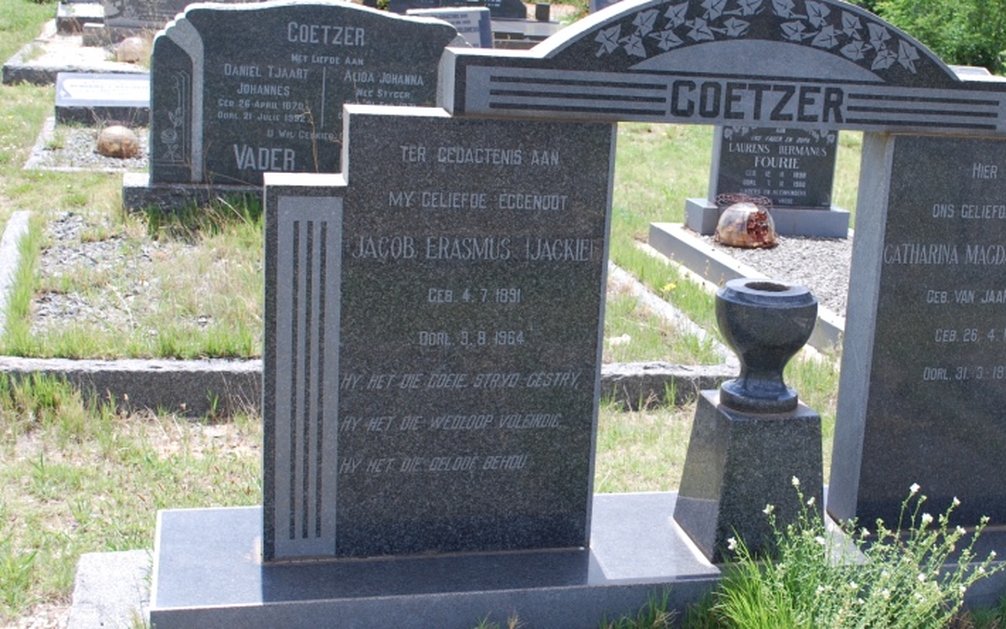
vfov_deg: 24.4
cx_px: 677
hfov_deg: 37.7
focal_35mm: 53
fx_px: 1453
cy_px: 318
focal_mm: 24
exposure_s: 1/160
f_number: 6.3
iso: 100
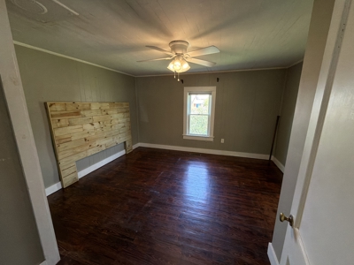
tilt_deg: -11.6
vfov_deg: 85.7
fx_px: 143
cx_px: 177
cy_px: 132
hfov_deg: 102.1
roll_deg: -0.1
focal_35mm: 14
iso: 320
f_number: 2.2
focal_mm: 2.22
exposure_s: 1/113
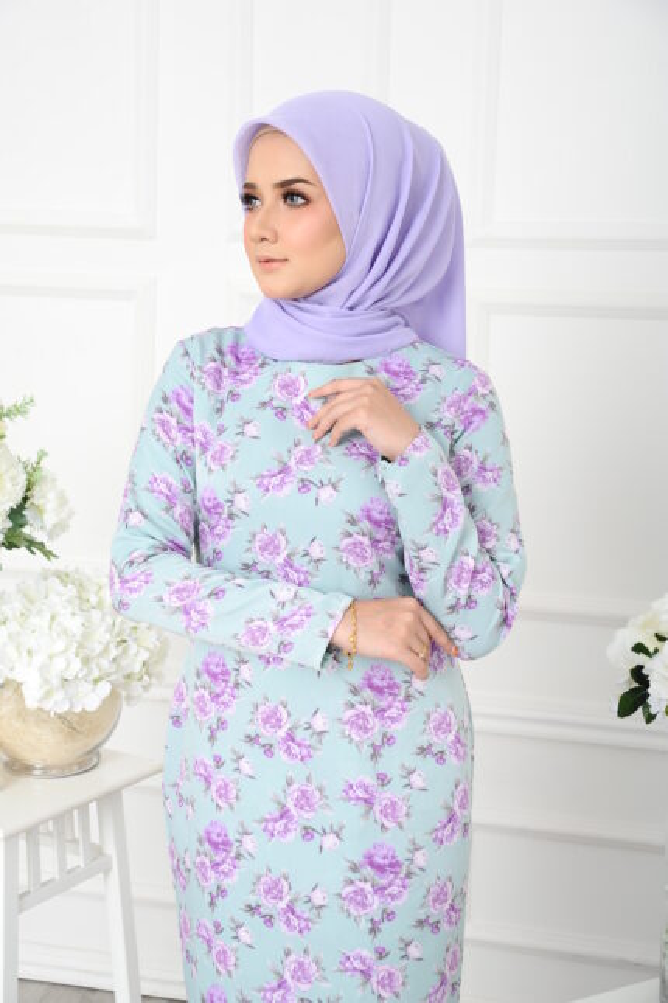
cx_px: 334
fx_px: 1672
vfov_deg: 33.4
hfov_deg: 22.6
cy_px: 502
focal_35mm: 60
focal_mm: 60
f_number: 7.1
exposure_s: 1/250
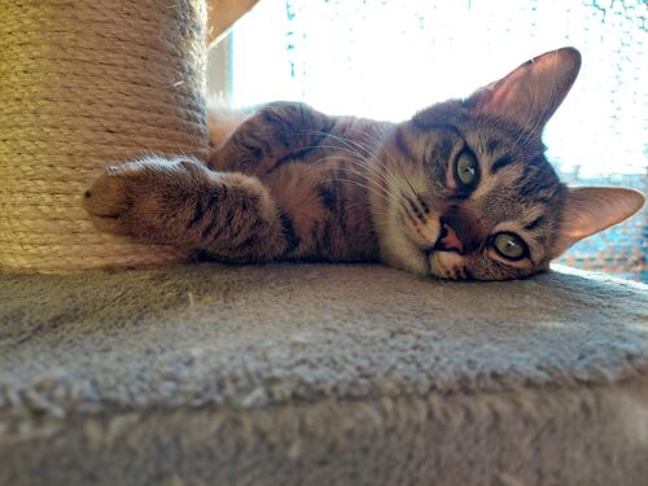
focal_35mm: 24
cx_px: 324
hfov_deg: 71.6
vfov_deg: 56.8
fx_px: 449
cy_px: 243
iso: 50
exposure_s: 1/50
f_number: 1.8
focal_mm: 5.23
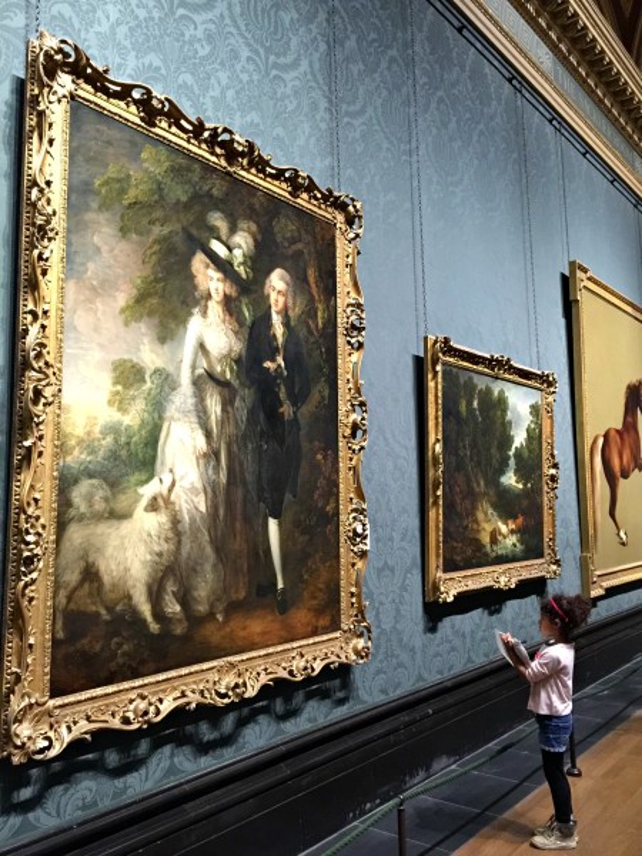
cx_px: 321
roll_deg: +1.5
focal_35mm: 29
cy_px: 428
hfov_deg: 48.2
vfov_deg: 61.7
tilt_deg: +6.4
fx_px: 717
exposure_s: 1/8
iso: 160
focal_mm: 4.15
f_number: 2.2
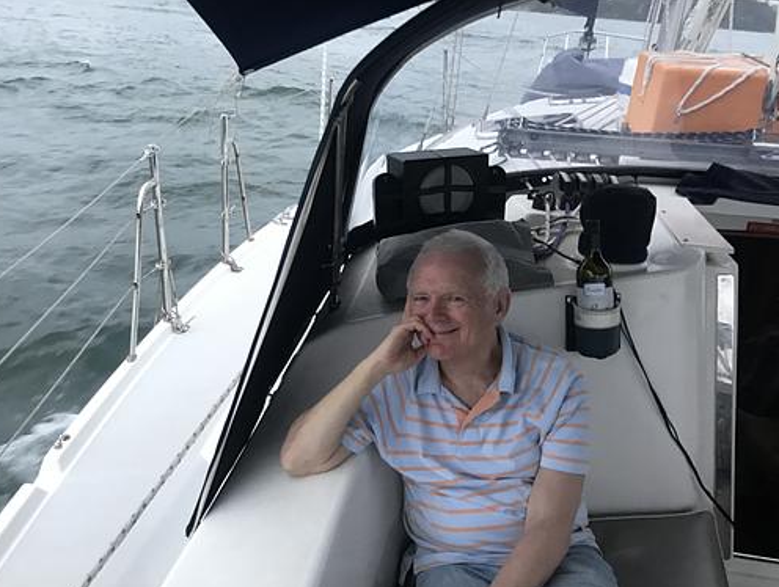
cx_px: 314
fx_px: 789
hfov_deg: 52.2
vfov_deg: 40.8
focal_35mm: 35
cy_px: 310
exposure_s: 1/17
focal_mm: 3.99
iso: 50
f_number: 1.8
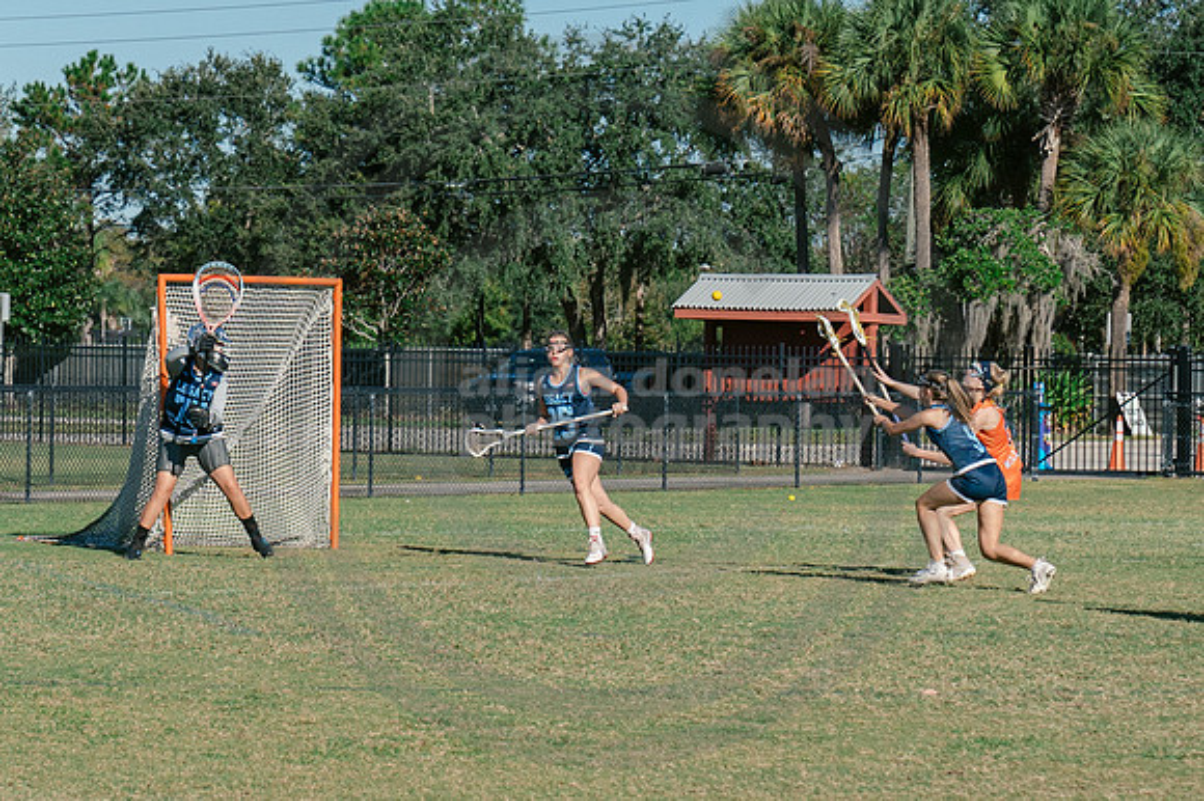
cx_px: 41
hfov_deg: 12.6
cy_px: 406
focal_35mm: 161
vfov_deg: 8.5
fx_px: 5374
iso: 250
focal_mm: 70
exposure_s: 1/1600
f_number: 5.6
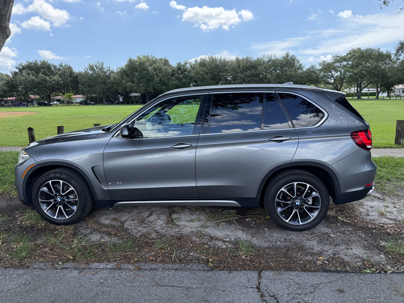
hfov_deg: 71.6
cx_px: 202
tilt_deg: -10.8
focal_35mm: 24
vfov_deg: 56.8
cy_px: 152
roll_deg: +1.1
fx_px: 280
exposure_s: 1/1139
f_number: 1.78
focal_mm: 6.76
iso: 100
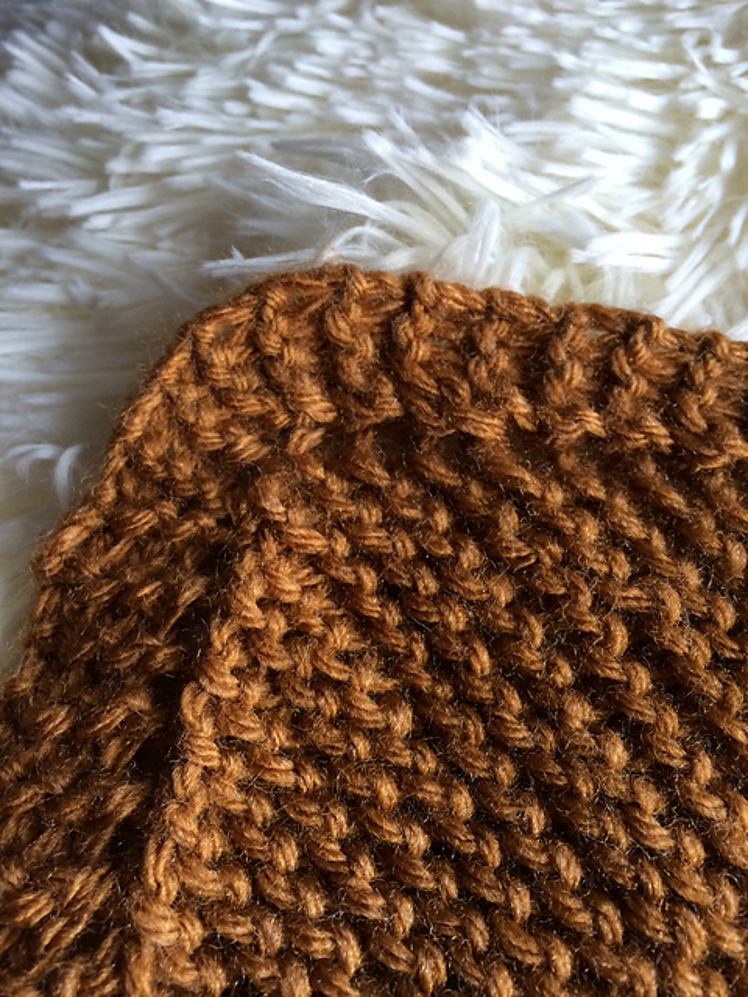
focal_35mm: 30
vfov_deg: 60.0
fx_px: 864
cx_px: 374
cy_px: 498
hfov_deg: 46.8
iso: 50
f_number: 2.2
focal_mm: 4.12
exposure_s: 1/30
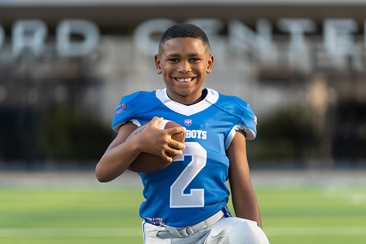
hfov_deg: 11.8
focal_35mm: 173
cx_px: 183
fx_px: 1764
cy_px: 122
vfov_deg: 7.9
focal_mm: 162
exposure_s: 1/500
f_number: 2.8
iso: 100
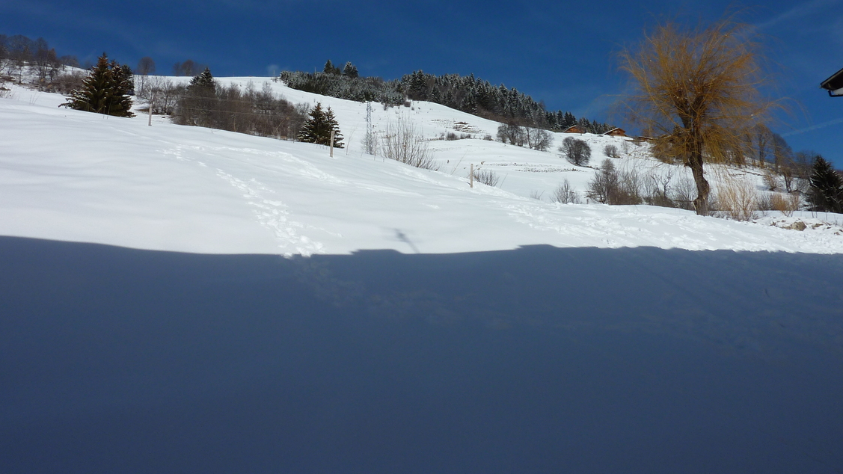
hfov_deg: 66.0
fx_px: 648
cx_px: 399
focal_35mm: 29
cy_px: 150
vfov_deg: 39.6
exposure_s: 1/1000
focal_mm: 4.1
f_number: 5.6
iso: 80
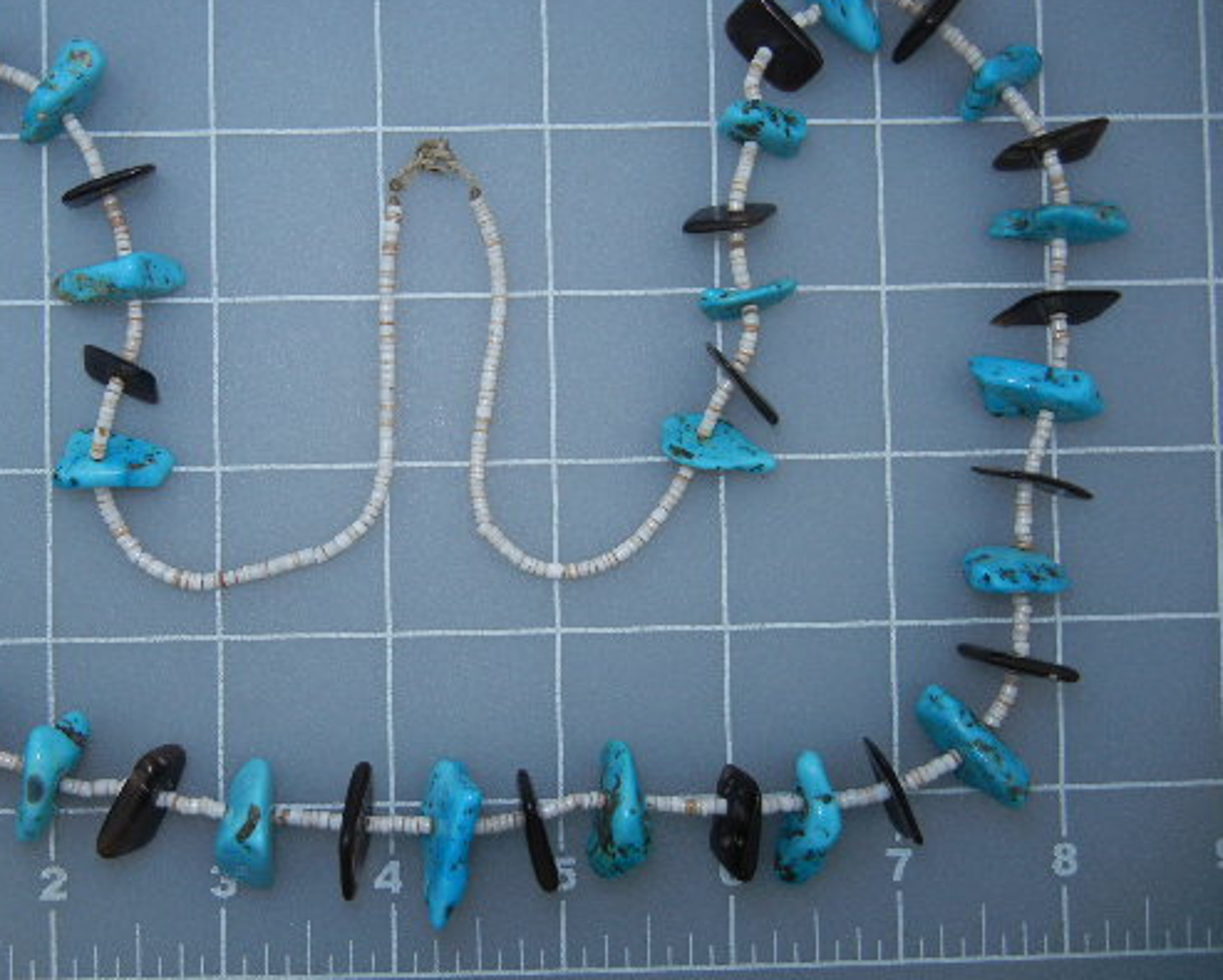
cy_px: 444
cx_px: 449
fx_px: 1376
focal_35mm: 38
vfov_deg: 39.2
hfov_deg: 47.4
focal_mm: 5.4
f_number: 3.5
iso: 202
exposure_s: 1/30
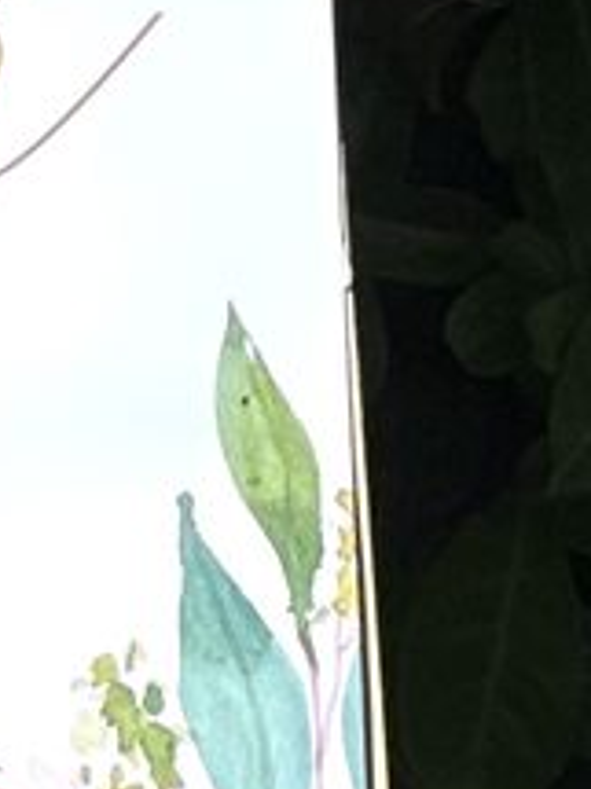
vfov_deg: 5.0
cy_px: -1050
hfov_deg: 3.7
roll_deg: +2.4
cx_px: -1310
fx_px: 8818
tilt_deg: -14.1
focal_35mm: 387
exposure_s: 1/4785
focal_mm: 6
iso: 25
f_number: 2
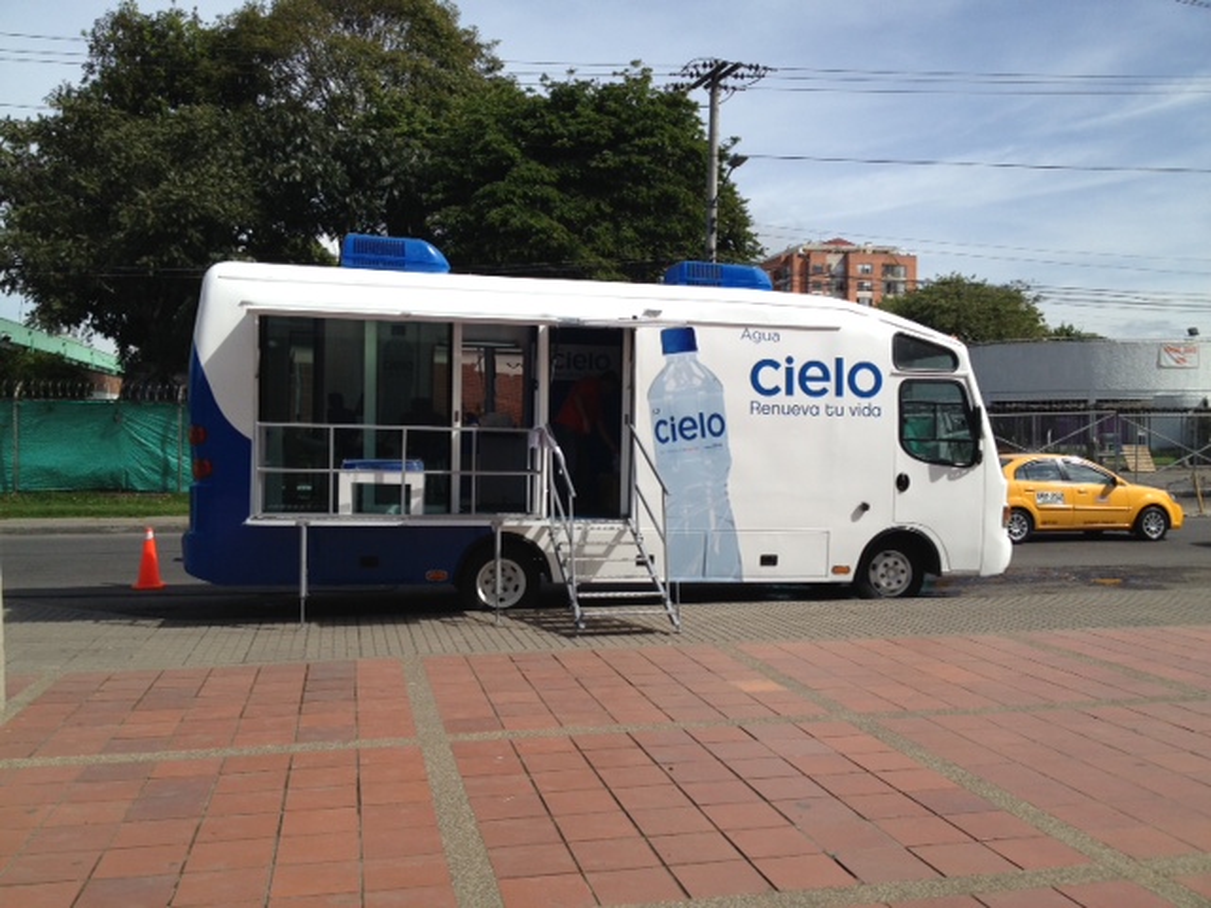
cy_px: 454
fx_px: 1224
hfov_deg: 52.6
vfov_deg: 40.7
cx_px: 606
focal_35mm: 35
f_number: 2.4
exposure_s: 1/2045
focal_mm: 4.28
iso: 50
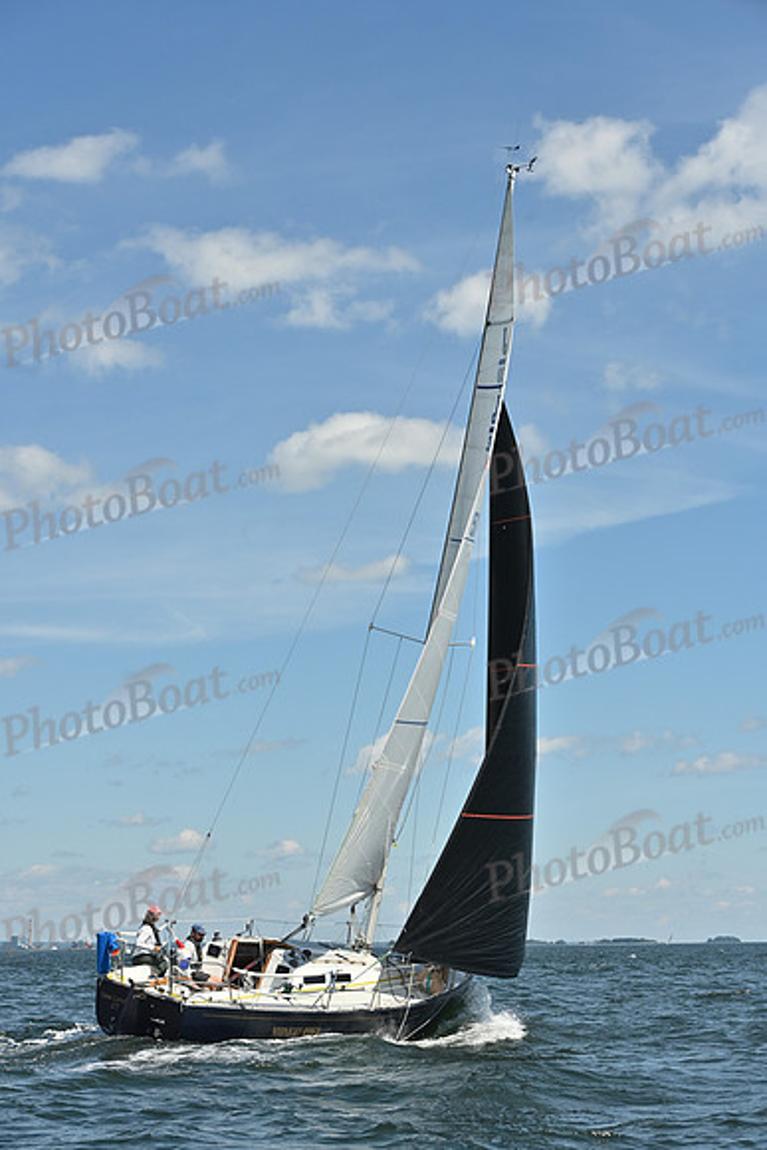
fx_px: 2236
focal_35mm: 70
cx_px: 384
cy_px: 575
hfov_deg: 19.5
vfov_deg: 28.8
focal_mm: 70
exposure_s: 1/1250
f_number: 8
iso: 250
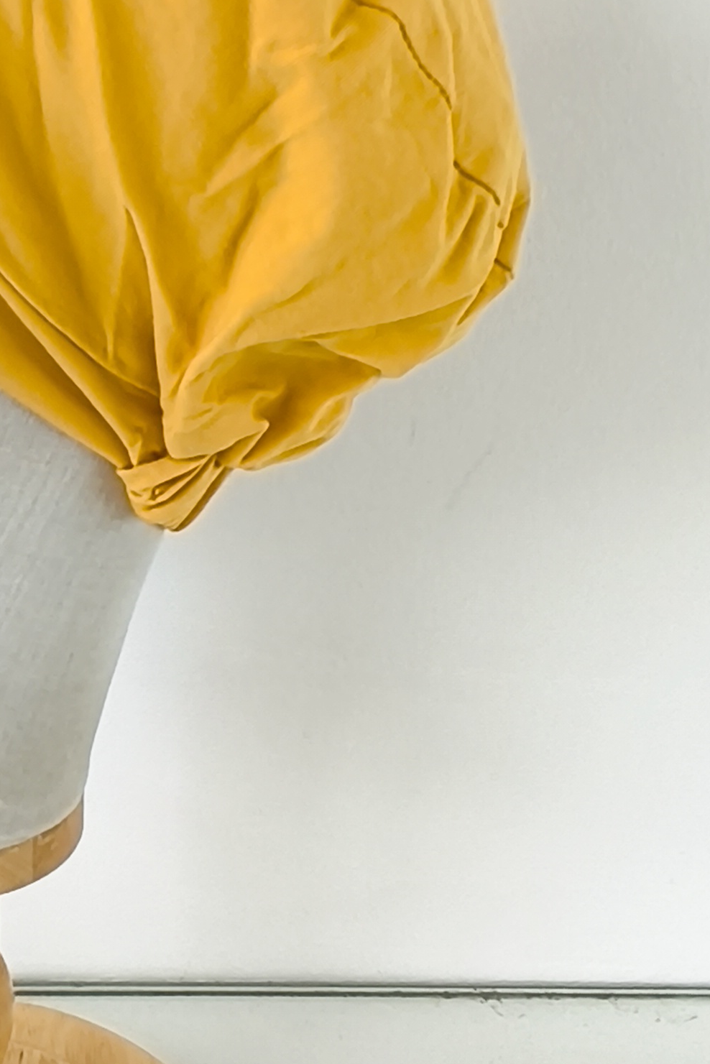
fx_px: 1567
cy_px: 493
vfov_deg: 37.5
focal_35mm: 53
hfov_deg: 23.9
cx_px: -65
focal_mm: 1.65
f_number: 2.2
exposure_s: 1/60
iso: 50
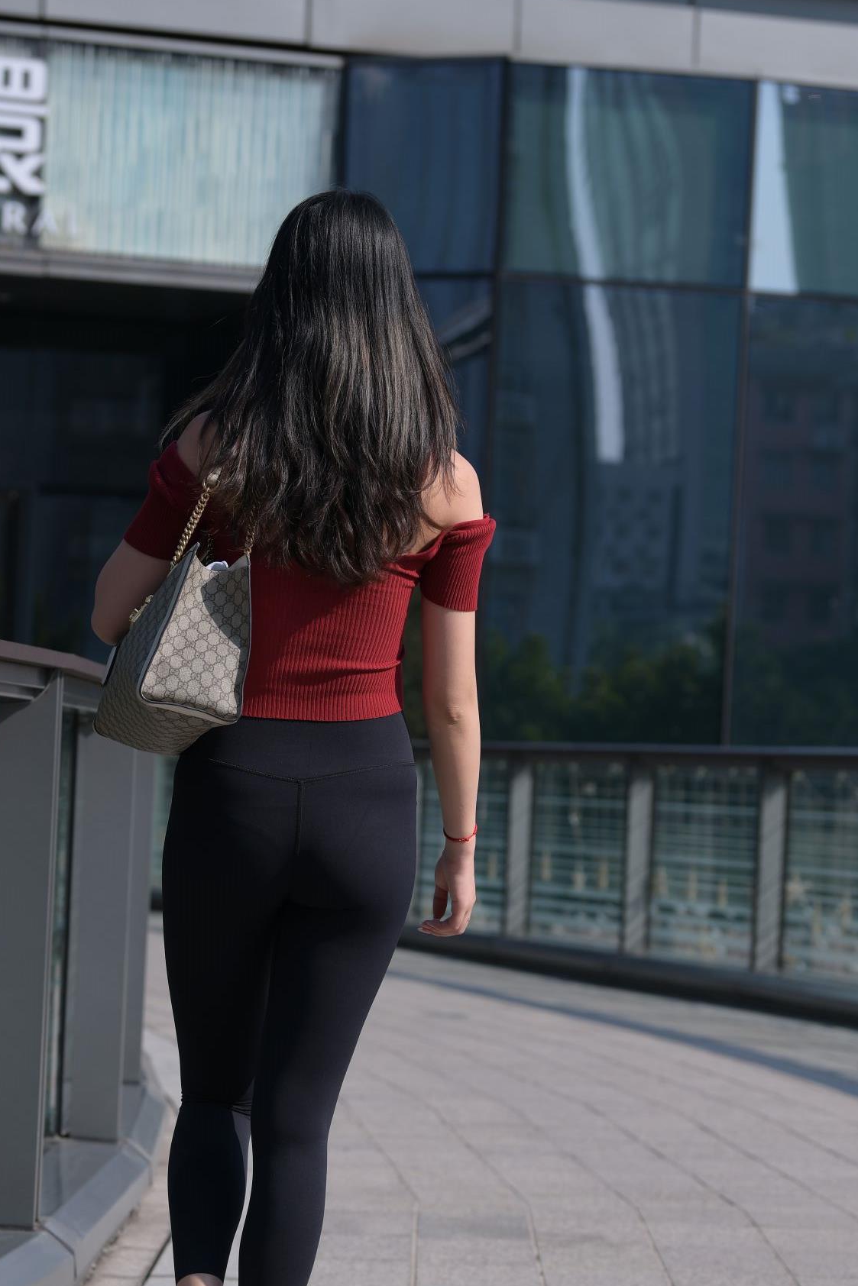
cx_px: 320
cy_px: 757
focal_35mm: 125
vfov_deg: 16.4
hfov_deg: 11.0
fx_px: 4467
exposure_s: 1/1250
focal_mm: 85
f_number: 4.5
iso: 125
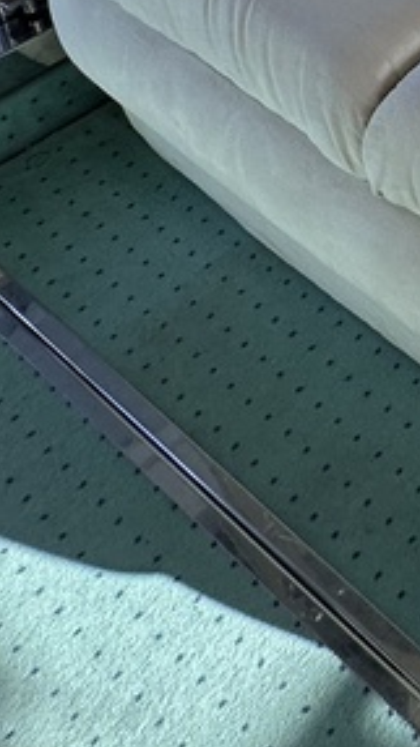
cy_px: -368
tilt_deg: -22.8
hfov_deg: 13.5
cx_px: 1020
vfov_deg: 25.1
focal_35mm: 64
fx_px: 1266
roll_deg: -1.8
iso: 40
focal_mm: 2.22
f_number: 2.2
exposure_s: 1/163
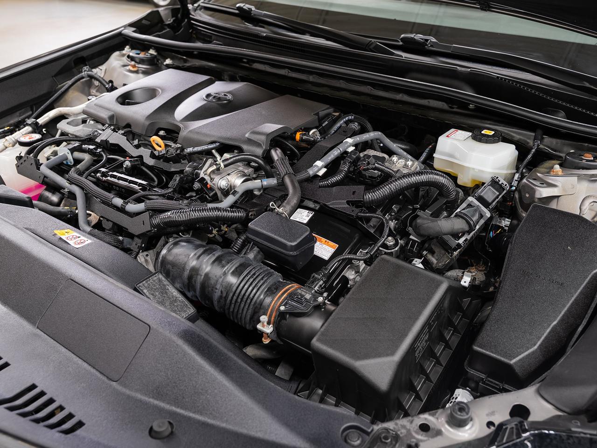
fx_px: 534
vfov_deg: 45.5
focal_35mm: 31
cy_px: 224
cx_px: 336
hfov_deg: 58.3
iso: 100
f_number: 5.6
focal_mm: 28.6
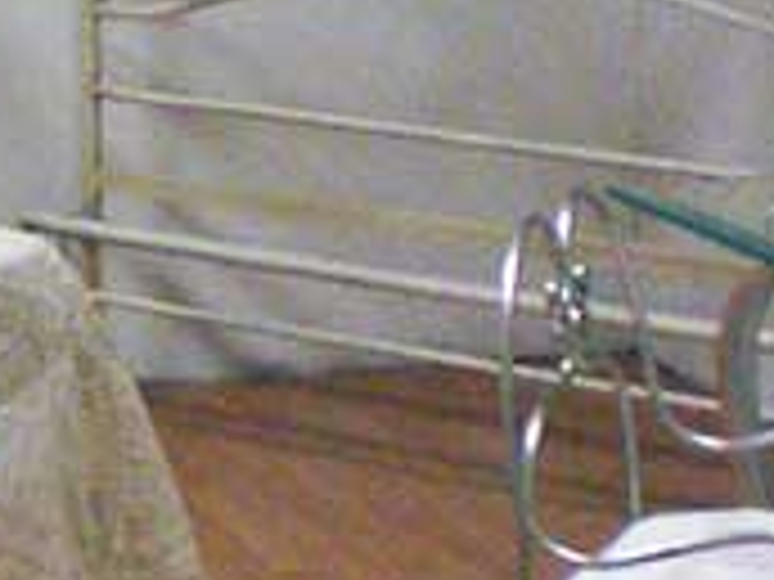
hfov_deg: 10.7
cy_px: 85
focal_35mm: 177
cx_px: -423
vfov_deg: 8.4
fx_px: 3958
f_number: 3.1
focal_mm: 6.3
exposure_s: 1/80
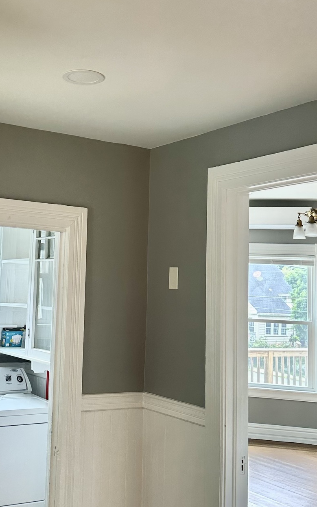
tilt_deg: +8.0
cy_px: 224
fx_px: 650
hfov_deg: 27.1
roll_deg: -2.6
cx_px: 85
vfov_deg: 42.6
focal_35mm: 47
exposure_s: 1/120
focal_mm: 6.86
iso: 125
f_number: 1.78
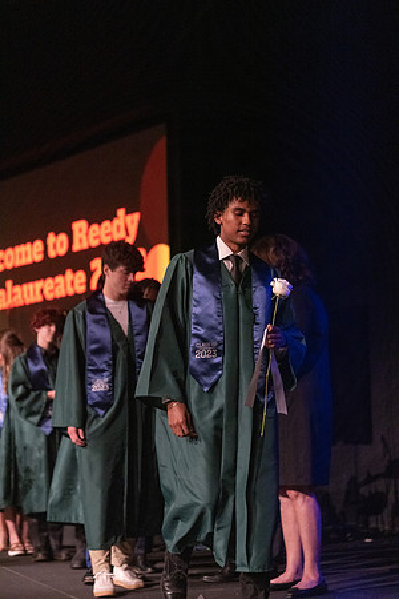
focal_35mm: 75
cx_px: 200
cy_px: 300
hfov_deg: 18.2
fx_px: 1247
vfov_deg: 27.0
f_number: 2.8
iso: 16000
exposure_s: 1/1000
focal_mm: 75
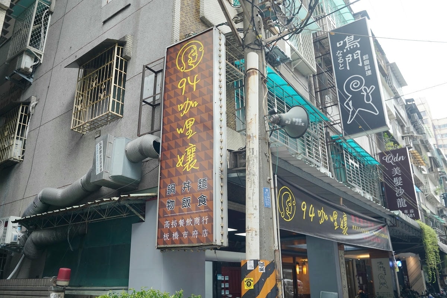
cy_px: 149
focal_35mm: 29
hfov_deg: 63.7
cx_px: 224
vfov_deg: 45.0
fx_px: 360
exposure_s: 1/160
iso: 640
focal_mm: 29
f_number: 4
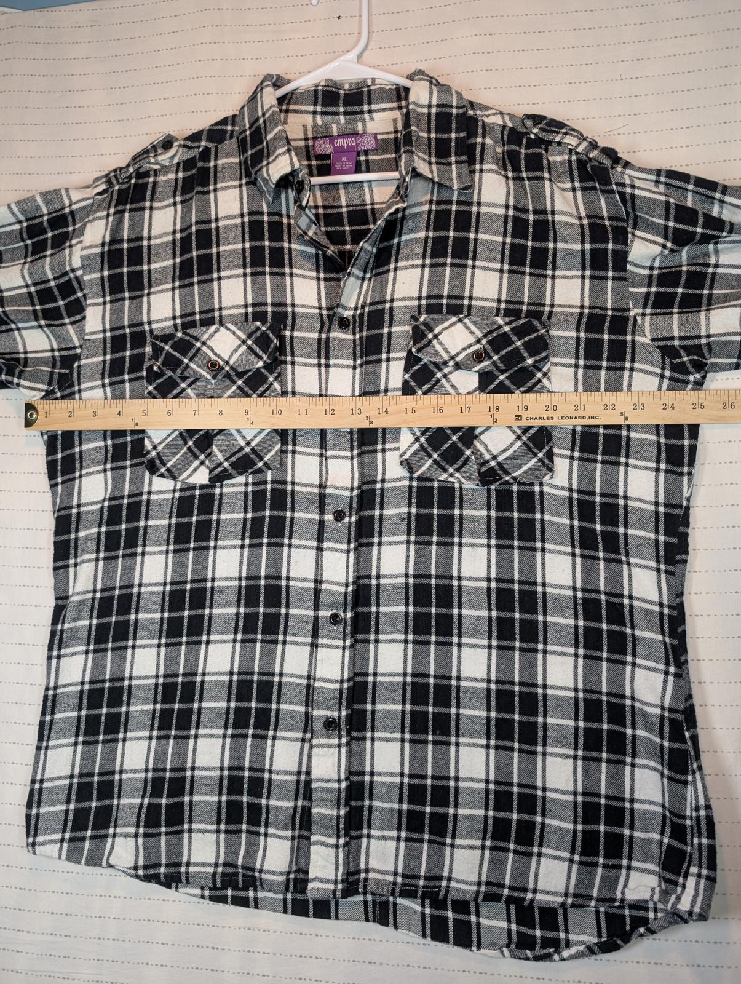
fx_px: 683
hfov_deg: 56.9
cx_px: 370
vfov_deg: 71.5
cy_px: 492
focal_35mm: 24
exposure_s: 1/60
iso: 25
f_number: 1.68
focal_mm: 6.9
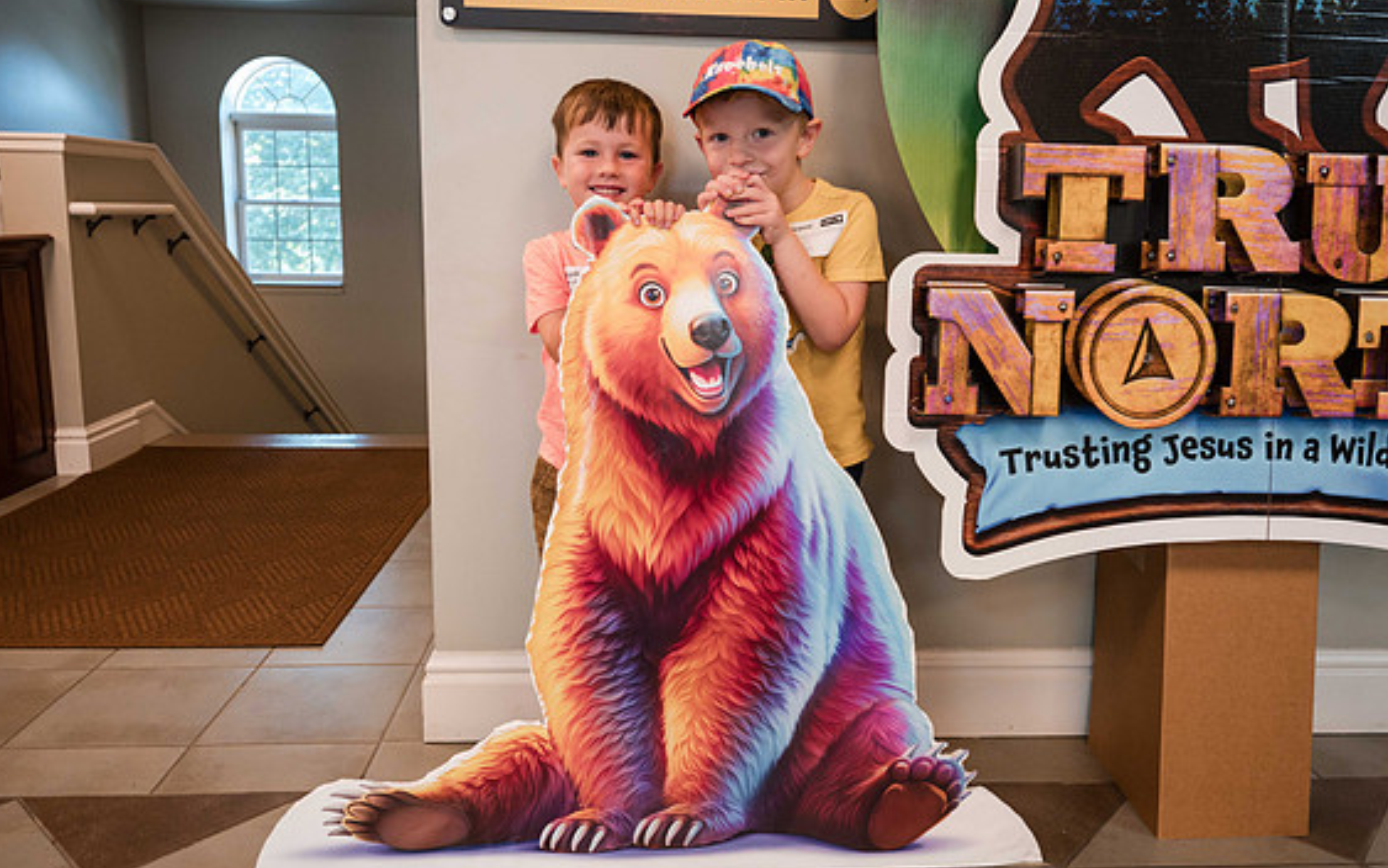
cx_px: 693
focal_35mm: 27
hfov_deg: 68.4
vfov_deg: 46.0
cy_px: 389
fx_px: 1021
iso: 1000
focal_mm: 23.5
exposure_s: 1/125
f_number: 4
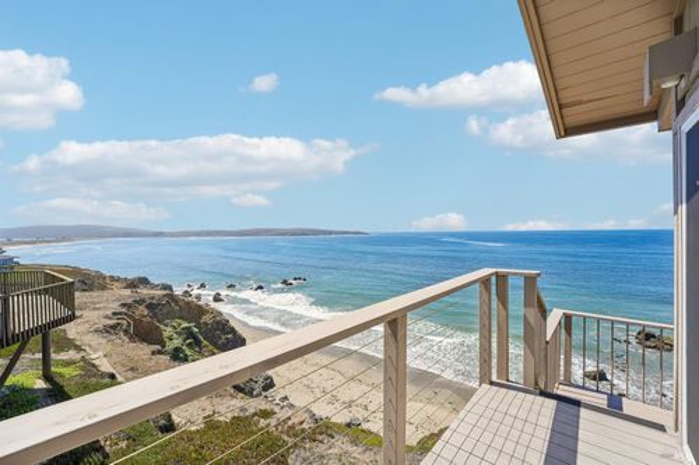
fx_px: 272
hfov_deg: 104.3
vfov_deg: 81.2
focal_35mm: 14
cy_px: 232
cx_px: 350
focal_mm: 14
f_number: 8
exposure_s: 1/640
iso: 500
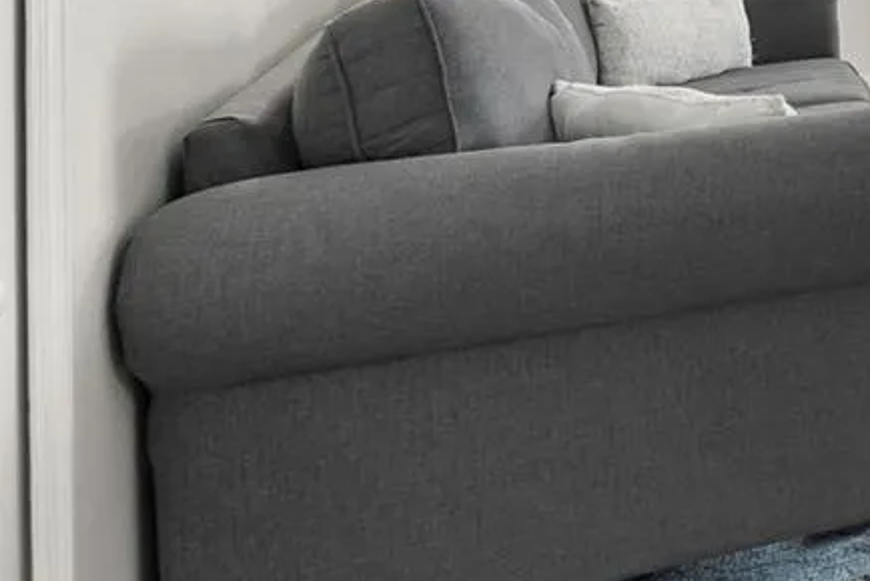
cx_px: 1521
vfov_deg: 20.5
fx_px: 1427
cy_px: -224
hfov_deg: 22.3
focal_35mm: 59
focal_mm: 16
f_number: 9
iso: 2000
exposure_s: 1/25
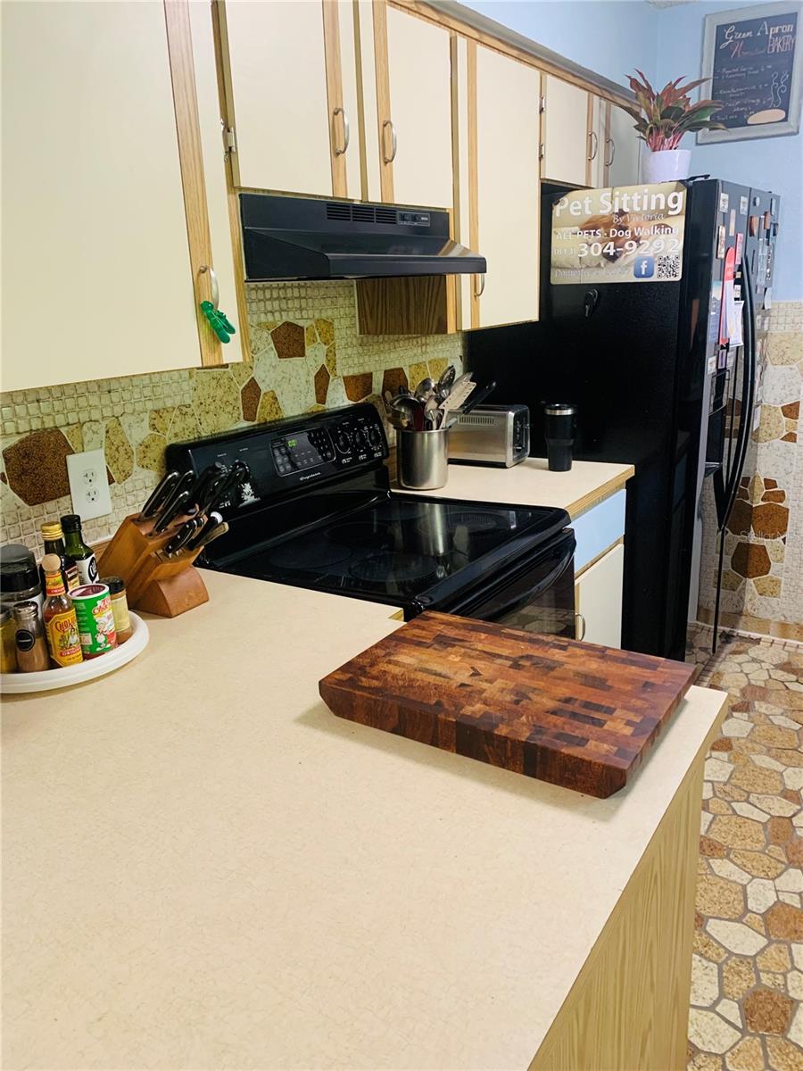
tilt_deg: -15.3
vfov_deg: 67.3
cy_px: 536
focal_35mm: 26
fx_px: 804
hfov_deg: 53.1
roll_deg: +2.8
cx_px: 402
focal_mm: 4.25
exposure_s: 1/60
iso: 160
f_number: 1.8
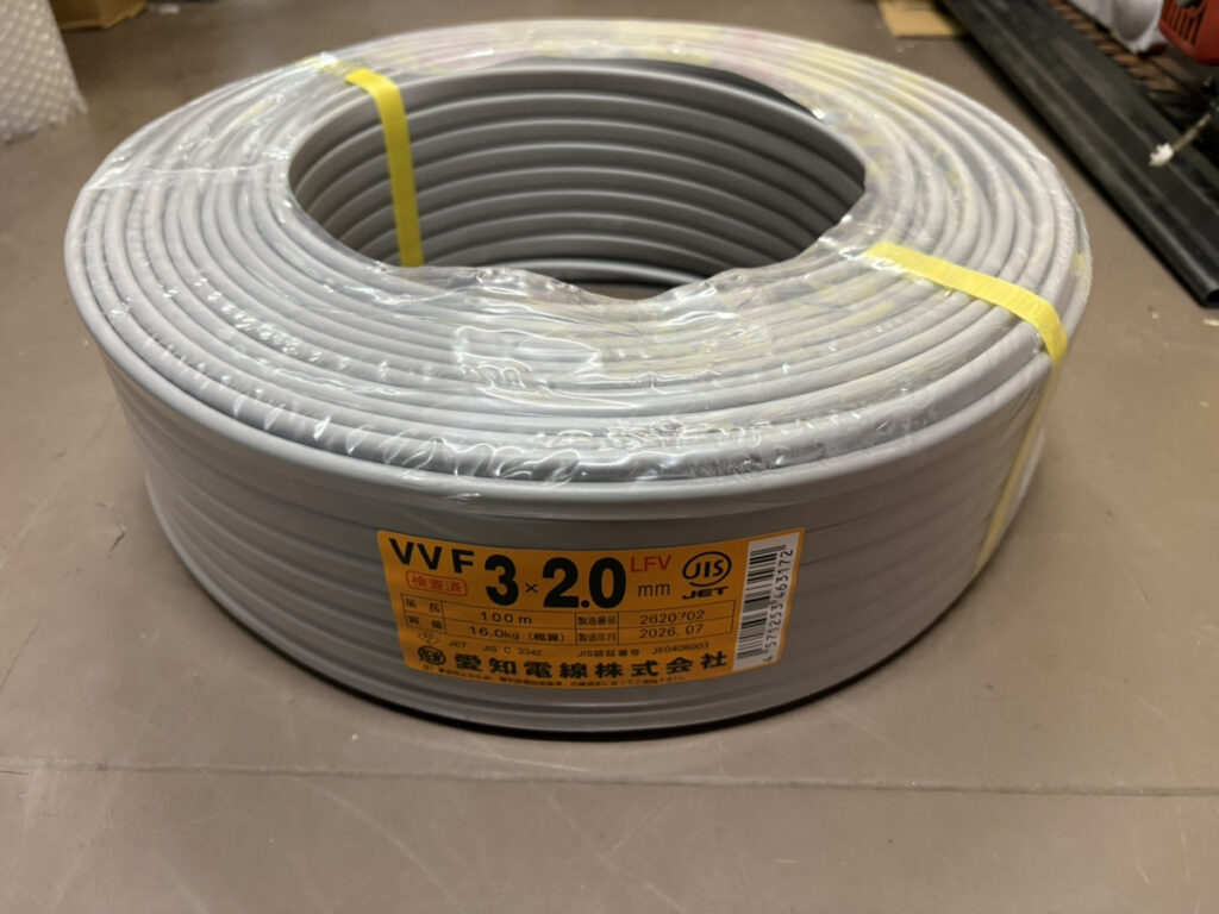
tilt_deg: -39.9
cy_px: 457
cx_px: 610
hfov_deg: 67.3
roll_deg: +0.1
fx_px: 916
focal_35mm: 26
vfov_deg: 53.1
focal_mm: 5.96
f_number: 1.6
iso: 160
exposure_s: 1/50
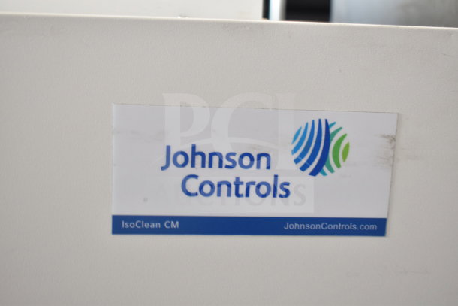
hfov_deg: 38.9
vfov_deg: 26.5
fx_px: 649
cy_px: 153
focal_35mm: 51
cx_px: 229
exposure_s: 1/50
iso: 560
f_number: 4.5
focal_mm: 34
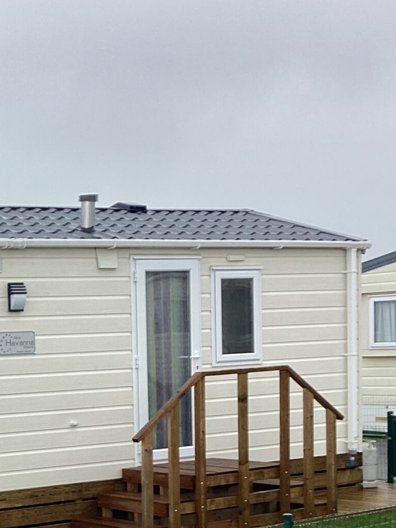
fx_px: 1175
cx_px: -109
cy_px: 435
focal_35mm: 77
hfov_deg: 18.0
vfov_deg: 24.9
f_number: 2.4
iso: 25
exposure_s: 1/438
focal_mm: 3.3
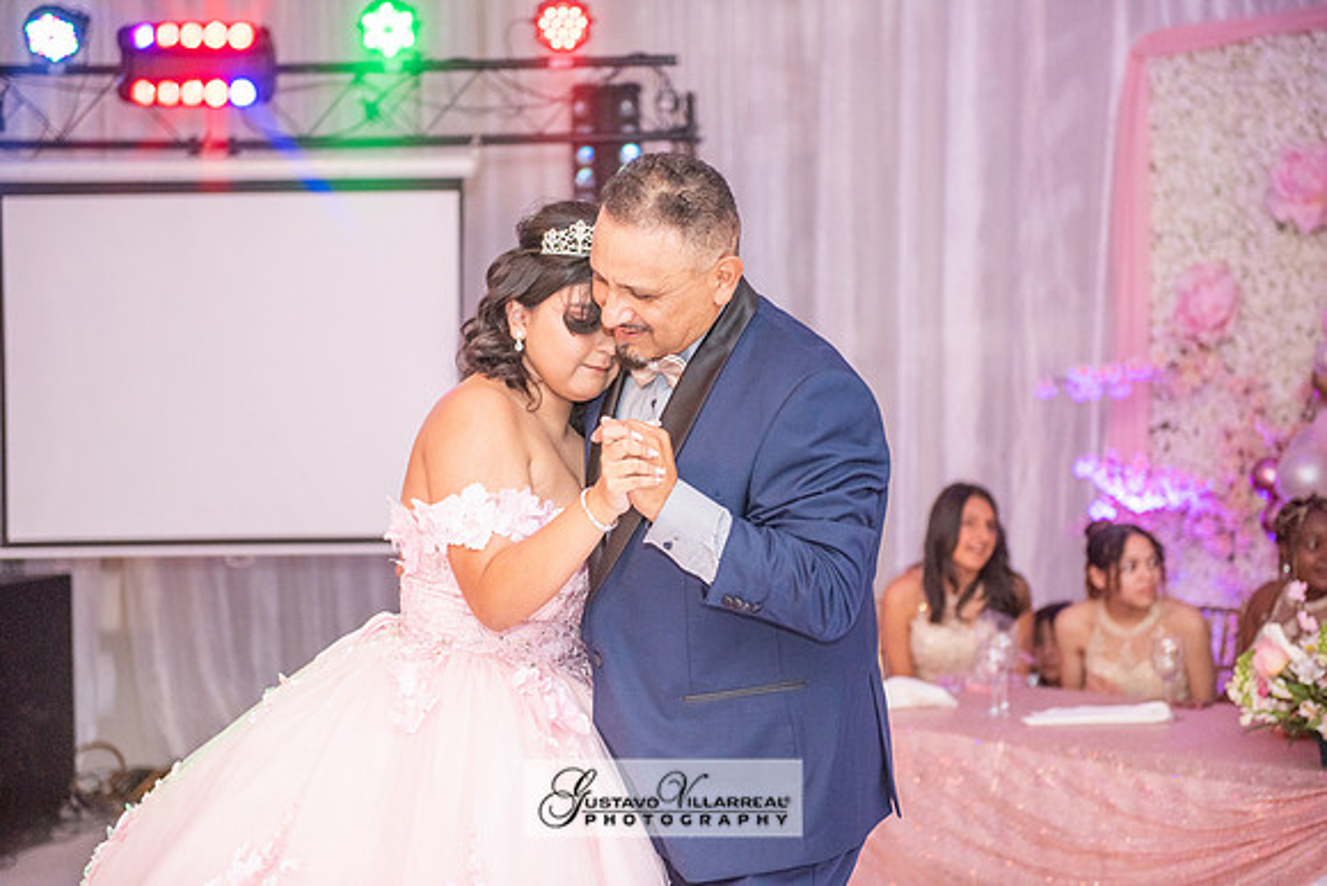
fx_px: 2581
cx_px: 664
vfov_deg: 19.5
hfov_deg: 28.8
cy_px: 443
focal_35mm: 70
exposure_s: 1/160
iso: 1250
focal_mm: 70
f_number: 2.8
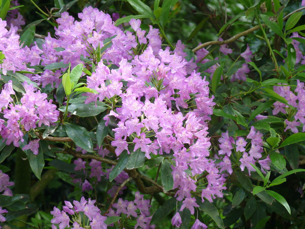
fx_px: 2176
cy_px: 114
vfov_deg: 6.0
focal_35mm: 247
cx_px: 152
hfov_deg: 8.0
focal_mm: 44
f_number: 3.7
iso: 100
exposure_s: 1/60
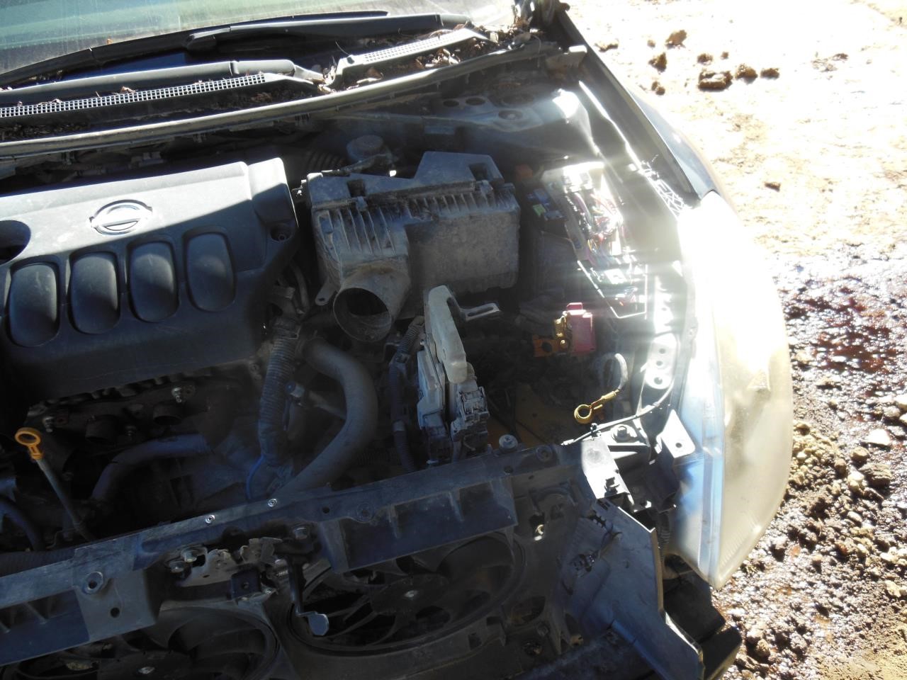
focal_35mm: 25
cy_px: 340
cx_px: 454
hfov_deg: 69.4
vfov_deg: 54.9
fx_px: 655
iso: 125
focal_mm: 4.5
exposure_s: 1/200
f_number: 3.2
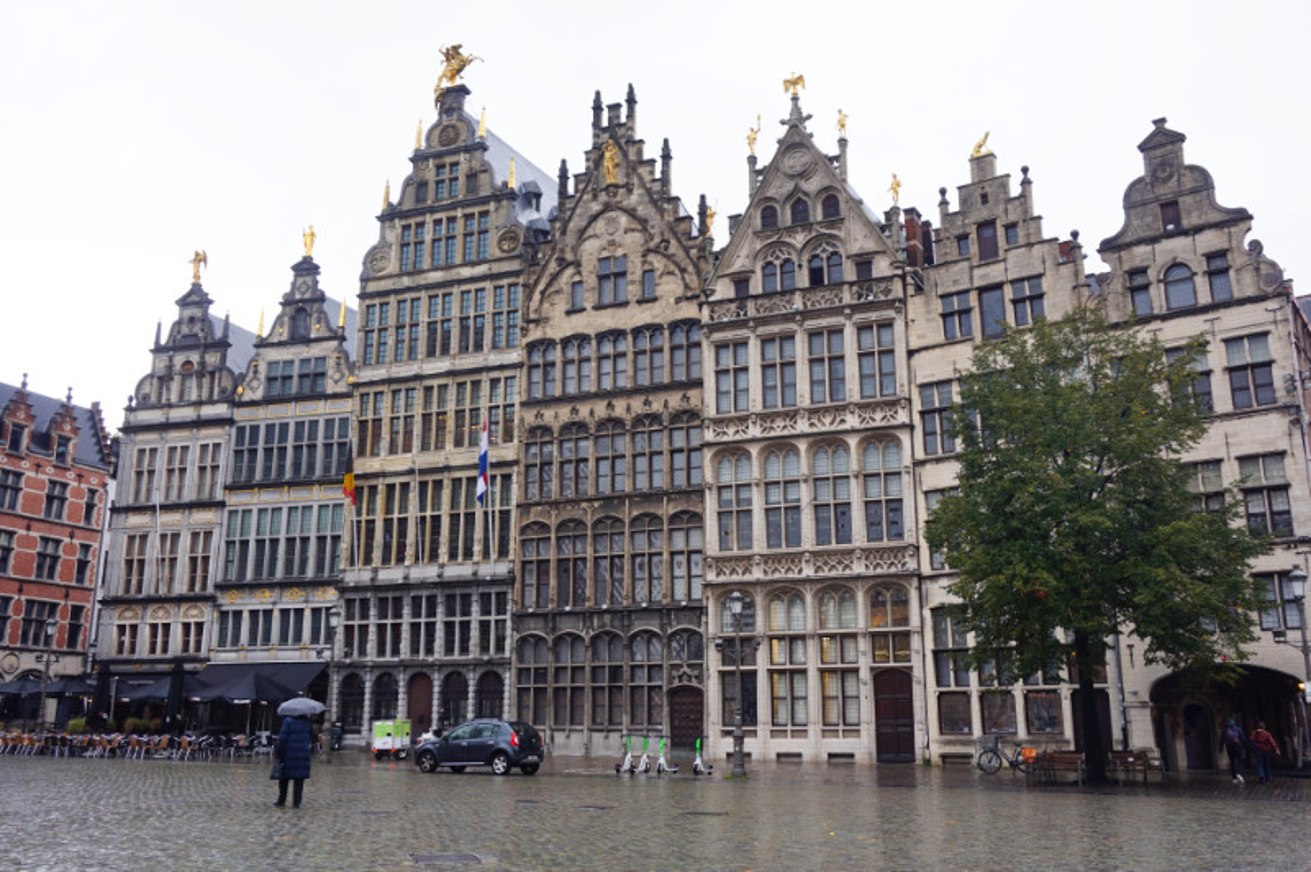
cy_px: 436
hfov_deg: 59.5
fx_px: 1146
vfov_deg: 41.6
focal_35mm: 32
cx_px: 656
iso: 100
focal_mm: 21
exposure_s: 1/60
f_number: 5.6
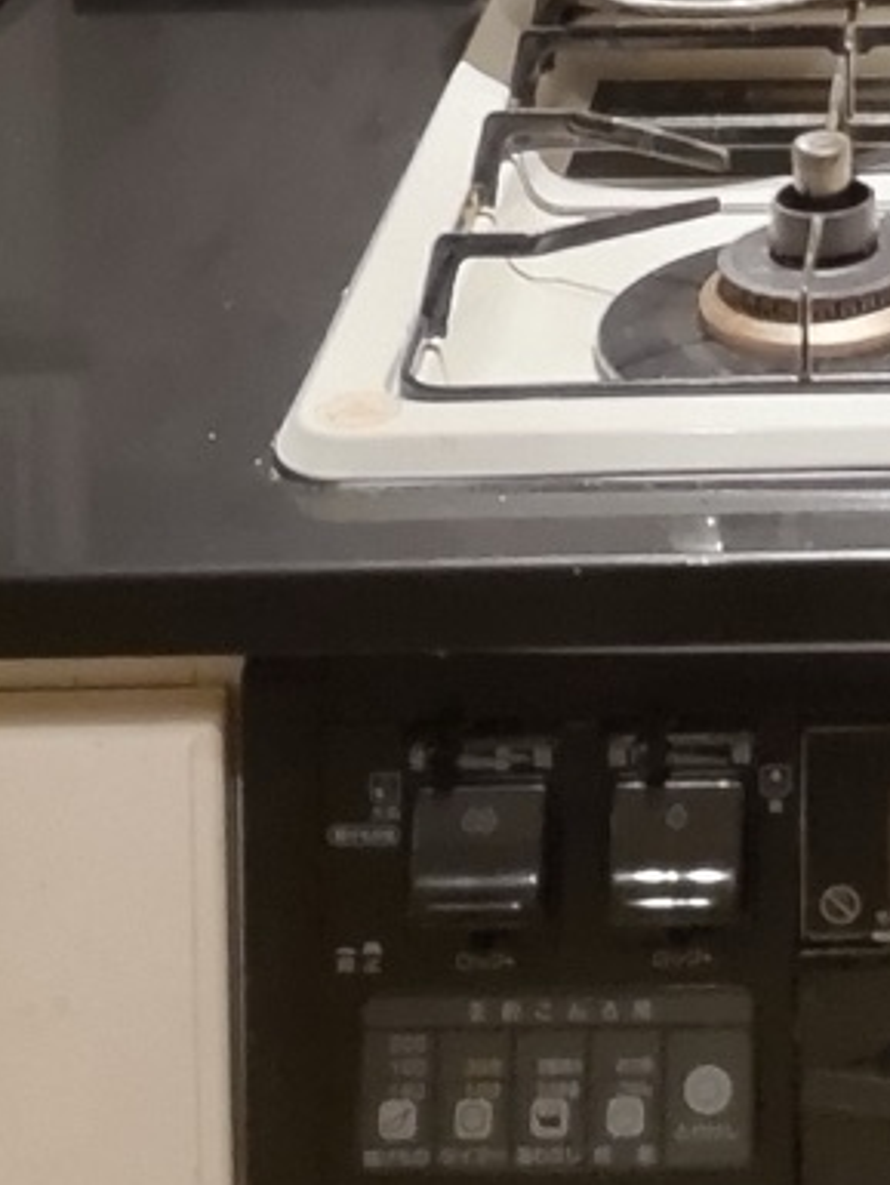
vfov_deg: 15.5
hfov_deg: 13.1
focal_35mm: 108
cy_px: -991
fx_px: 3700
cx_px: 1232
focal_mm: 4.8
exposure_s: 1/33
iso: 670
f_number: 1.79
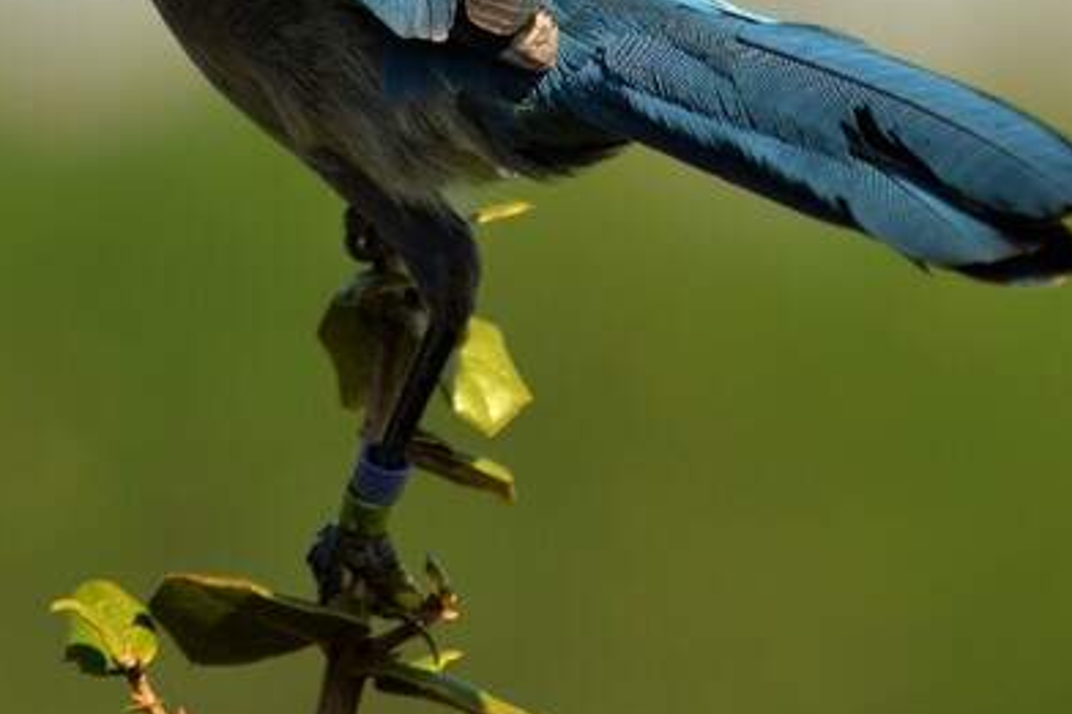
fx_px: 30061
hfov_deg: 2.0
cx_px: 492
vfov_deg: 1.4
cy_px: -109
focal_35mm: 1010
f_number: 5.6
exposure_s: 1/500
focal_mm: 220
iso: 110
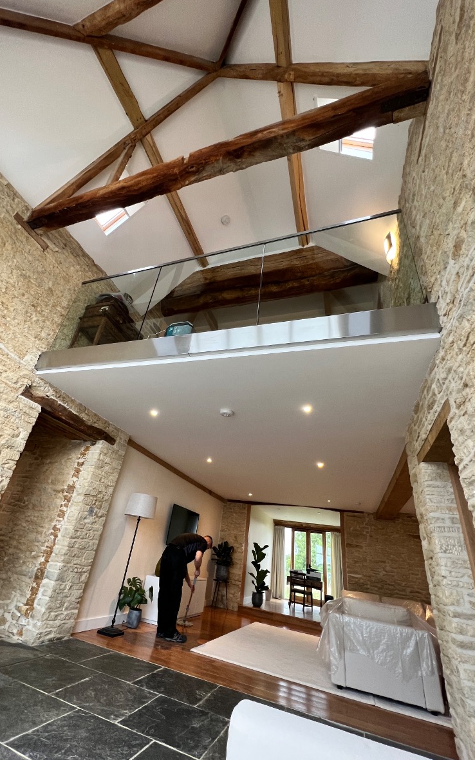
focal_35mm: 14
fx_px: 290
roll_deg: -9.3
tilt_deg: +29.0
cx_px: 216
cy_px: 385
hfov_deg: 78.4
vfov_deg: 105.3
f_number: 1.8
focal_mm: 1.57
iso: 160
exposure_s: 1/50
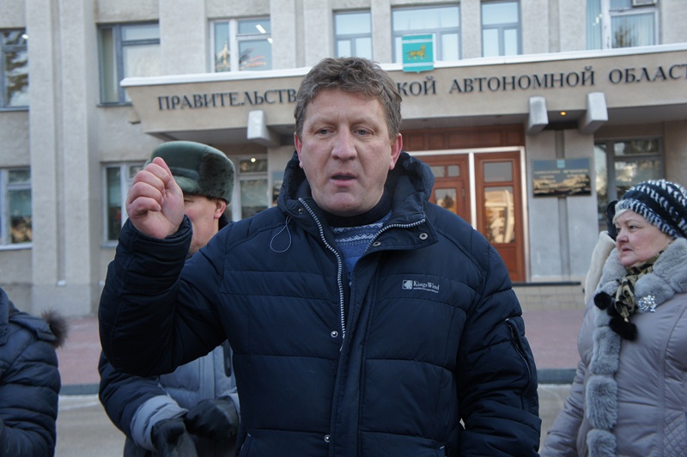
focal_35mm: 48
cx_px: 344
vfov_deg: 28.0
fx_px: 915
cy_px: 228
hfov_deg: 41.1
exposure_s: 1/100
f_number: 5
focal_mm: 32
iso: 200
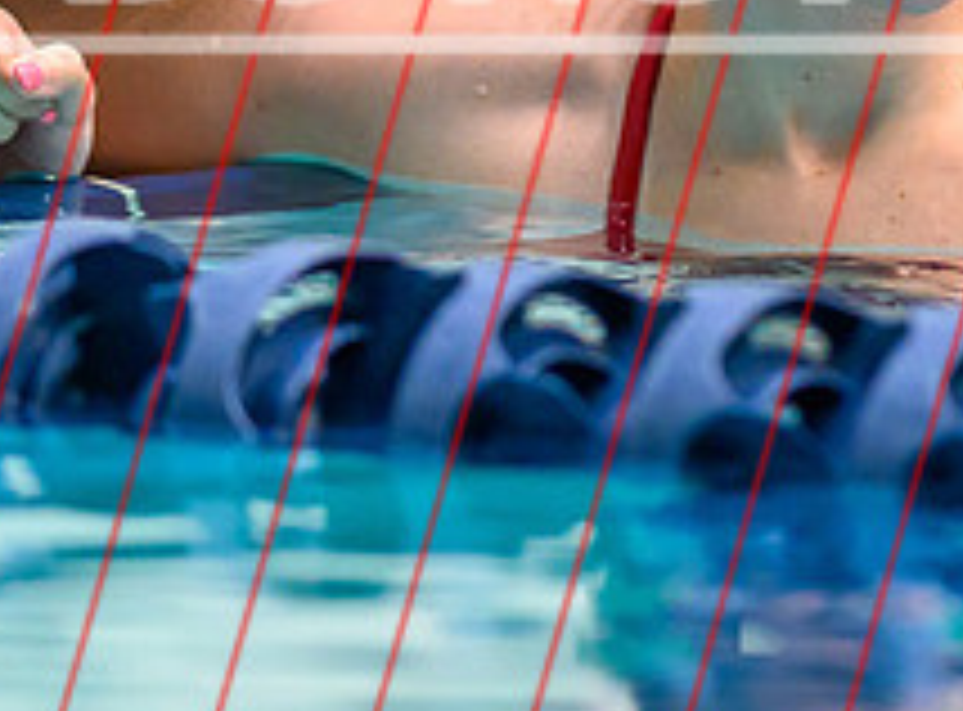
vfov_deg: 1.2
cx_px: 748
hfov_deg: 1.6
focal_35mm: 1261
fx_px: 34885
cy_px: 59
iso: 2500
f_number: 2.8
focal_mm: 300
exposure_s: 1/1000
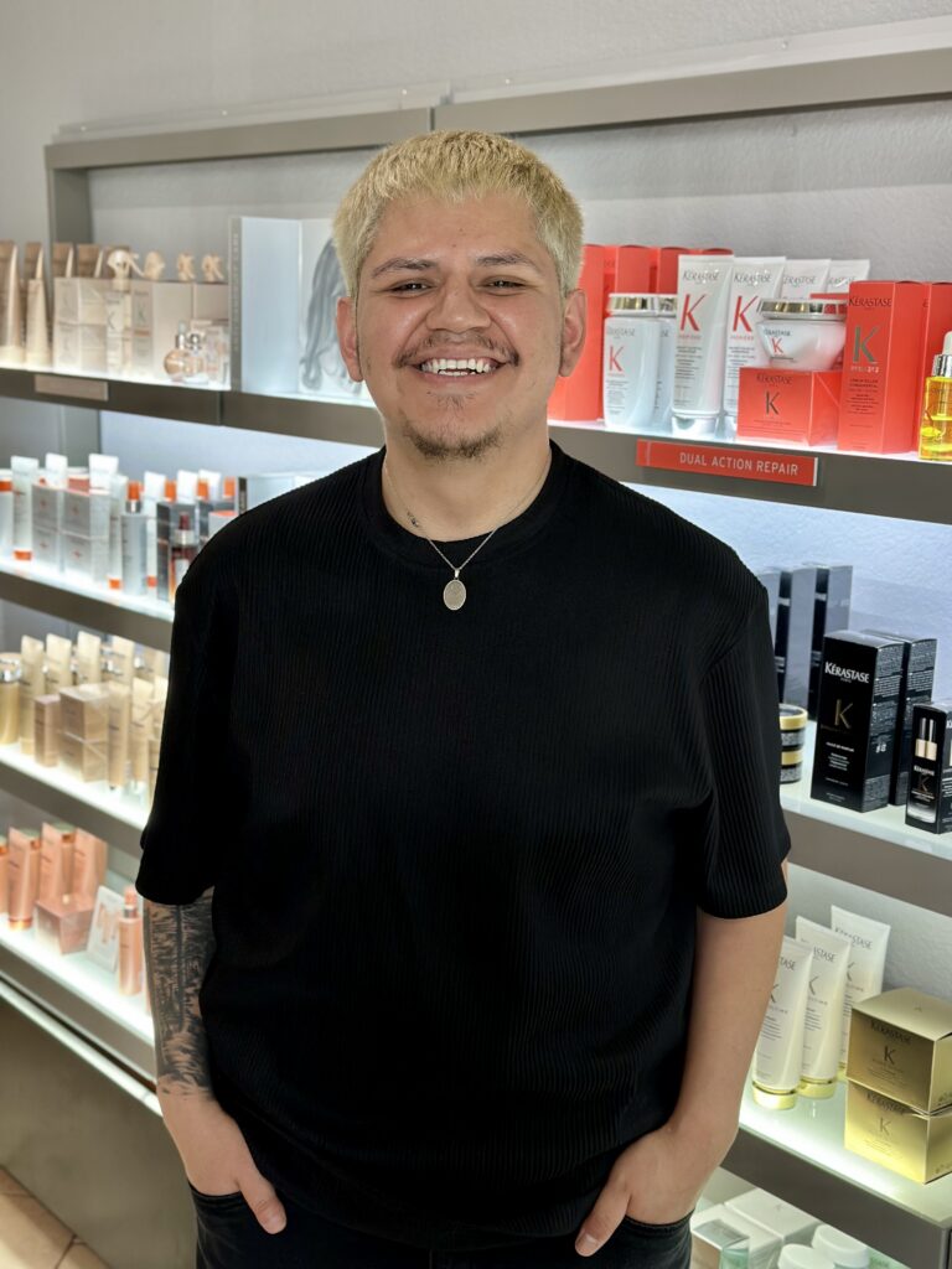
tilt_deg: -11.2
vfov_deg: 39.7
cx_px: 476
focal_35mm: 48
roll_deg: -1.0
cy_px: 634
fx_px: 1760
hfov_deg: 30.3
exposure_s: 1/120
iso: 100
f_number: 1.78
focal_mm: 6.86
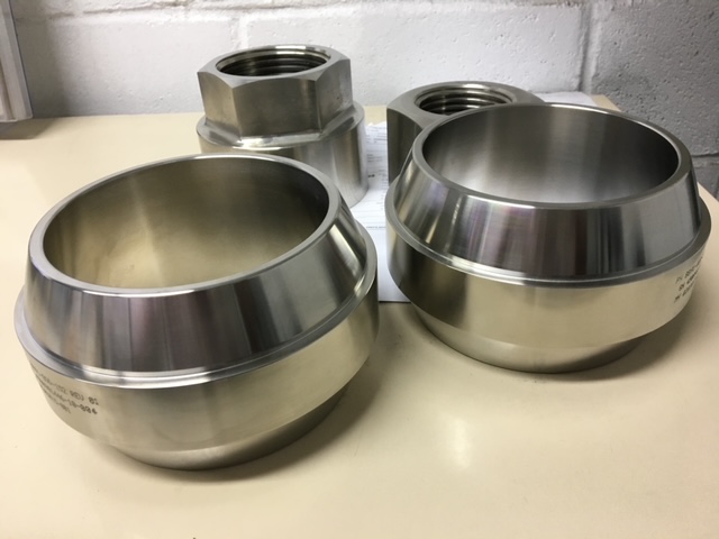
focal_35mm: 29
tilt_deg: -31.8
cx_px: 360
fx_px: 602
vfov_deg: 48.2
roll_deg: +3.2
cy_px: 270
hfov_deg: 61.7
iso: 100
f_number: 2.2
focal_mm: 4.15
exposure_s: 1/30
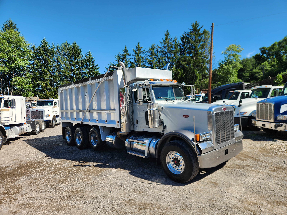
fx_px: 191
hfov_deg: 73.9
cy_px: 108
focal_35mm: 23
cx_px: 144
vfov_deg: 58.9
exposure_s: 1/1081
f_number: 1.8
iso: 20
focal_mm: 5.4
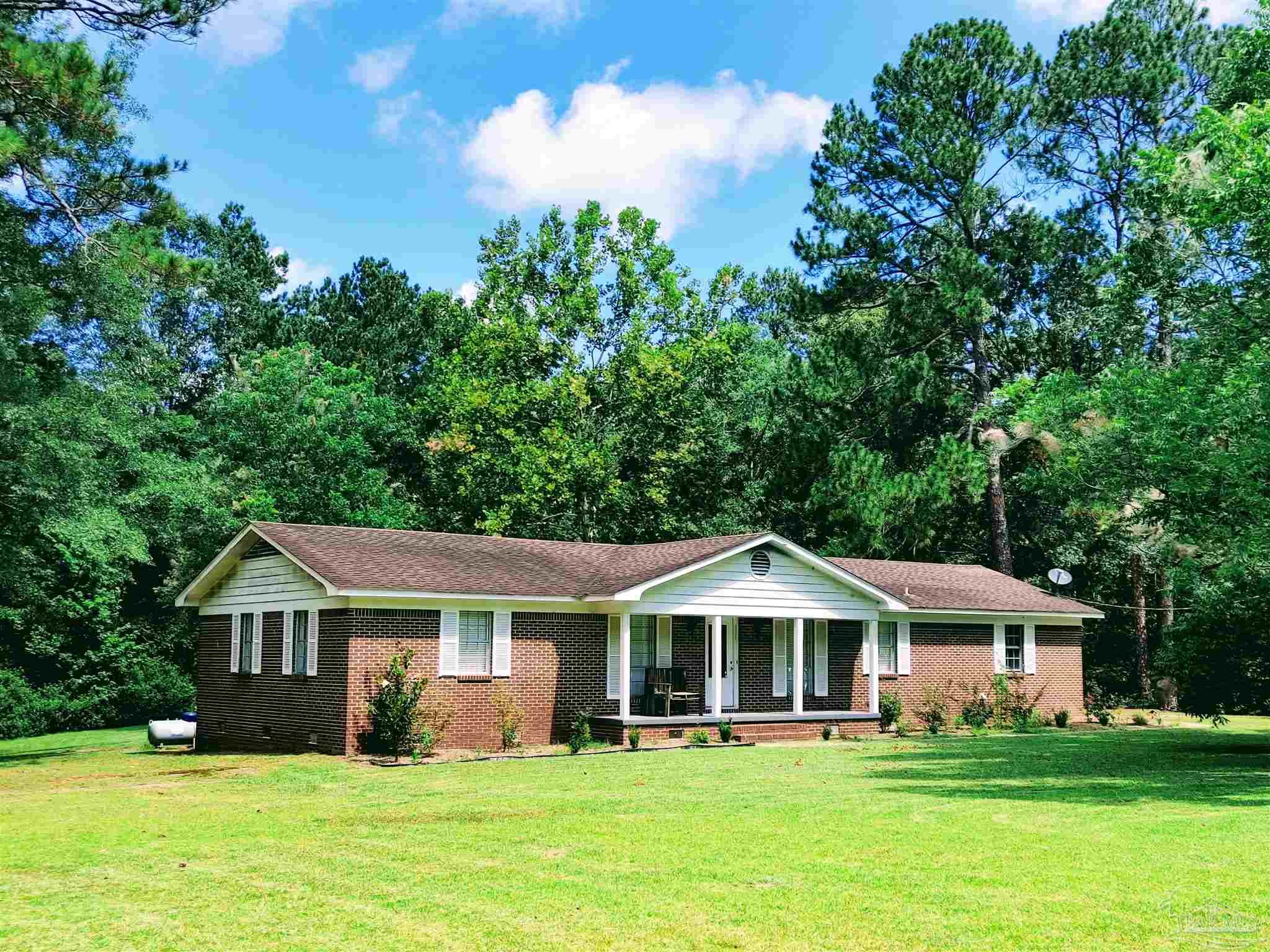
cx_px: 635
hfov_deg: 47.9
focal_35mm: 39
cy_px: 476
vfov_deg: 36.8
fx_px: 1431
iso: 50
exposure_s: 1/1299
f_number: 1.8
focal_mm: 5.58
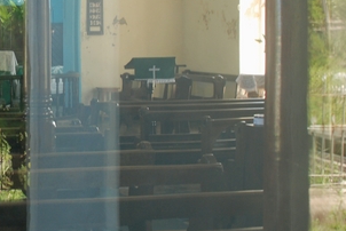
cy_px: 50
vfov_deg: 16.6
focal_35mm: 82
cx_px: 14
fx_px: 789
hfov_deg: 23.8
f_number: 3.8
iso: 200
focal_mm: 22
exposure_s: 1/45
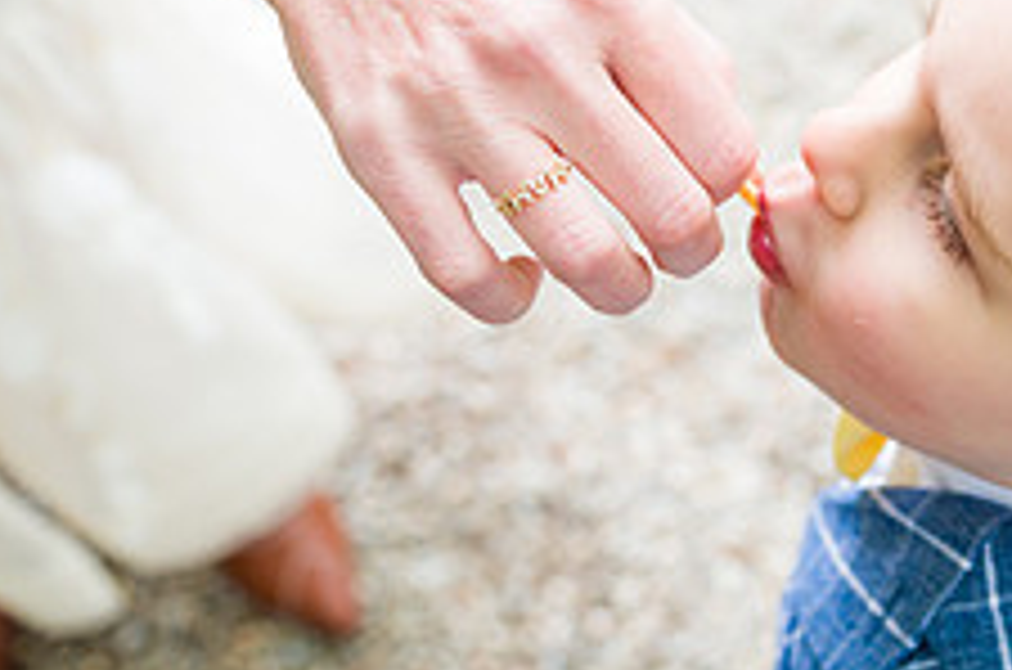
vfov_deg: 21.7
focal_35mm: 62
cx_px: 936
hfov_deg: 30.8
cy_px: 184
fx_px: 1739
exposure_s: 1/160
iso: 200
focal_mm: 24
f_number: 3.5
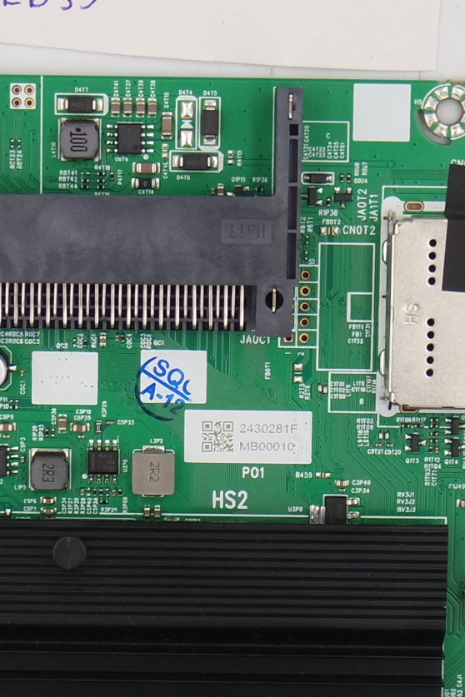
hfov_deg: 8.6
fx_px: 3100
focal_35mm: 160
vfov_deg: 12.8
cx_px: 196
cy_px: 445
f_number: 5
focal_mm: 17
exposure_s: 1/100
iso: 160
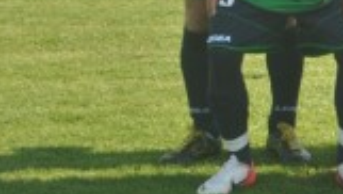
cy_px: -244
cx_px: 648
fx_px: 2695
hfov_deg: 7.1
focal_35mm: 296
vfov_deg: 4.1
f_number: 7.1
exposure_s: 1/200
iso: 100
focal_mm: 46
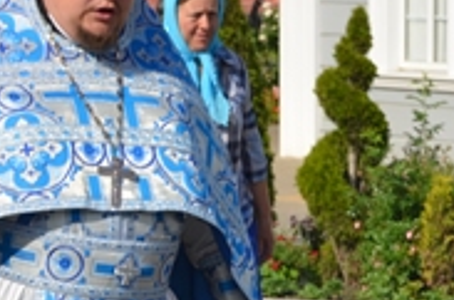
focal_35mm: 236
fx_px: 2969
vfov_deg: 5.8
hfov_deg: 8.5
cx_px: -238
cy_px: 183
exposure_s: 1/250
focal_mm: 36
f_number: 10
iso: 100
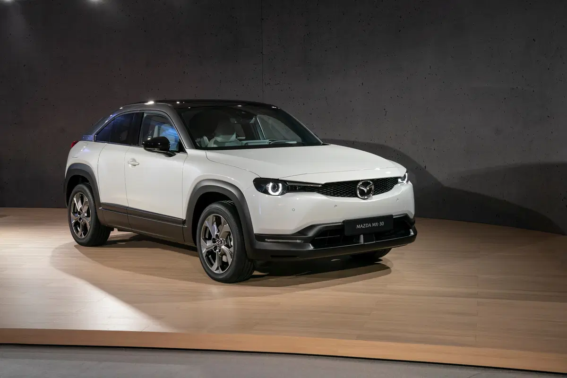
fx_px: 803
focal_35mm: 51
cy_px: 189
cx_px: 284
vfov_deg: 26.5
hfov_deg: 38.9
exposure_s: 1/25
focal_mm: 51
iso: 400
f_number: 8
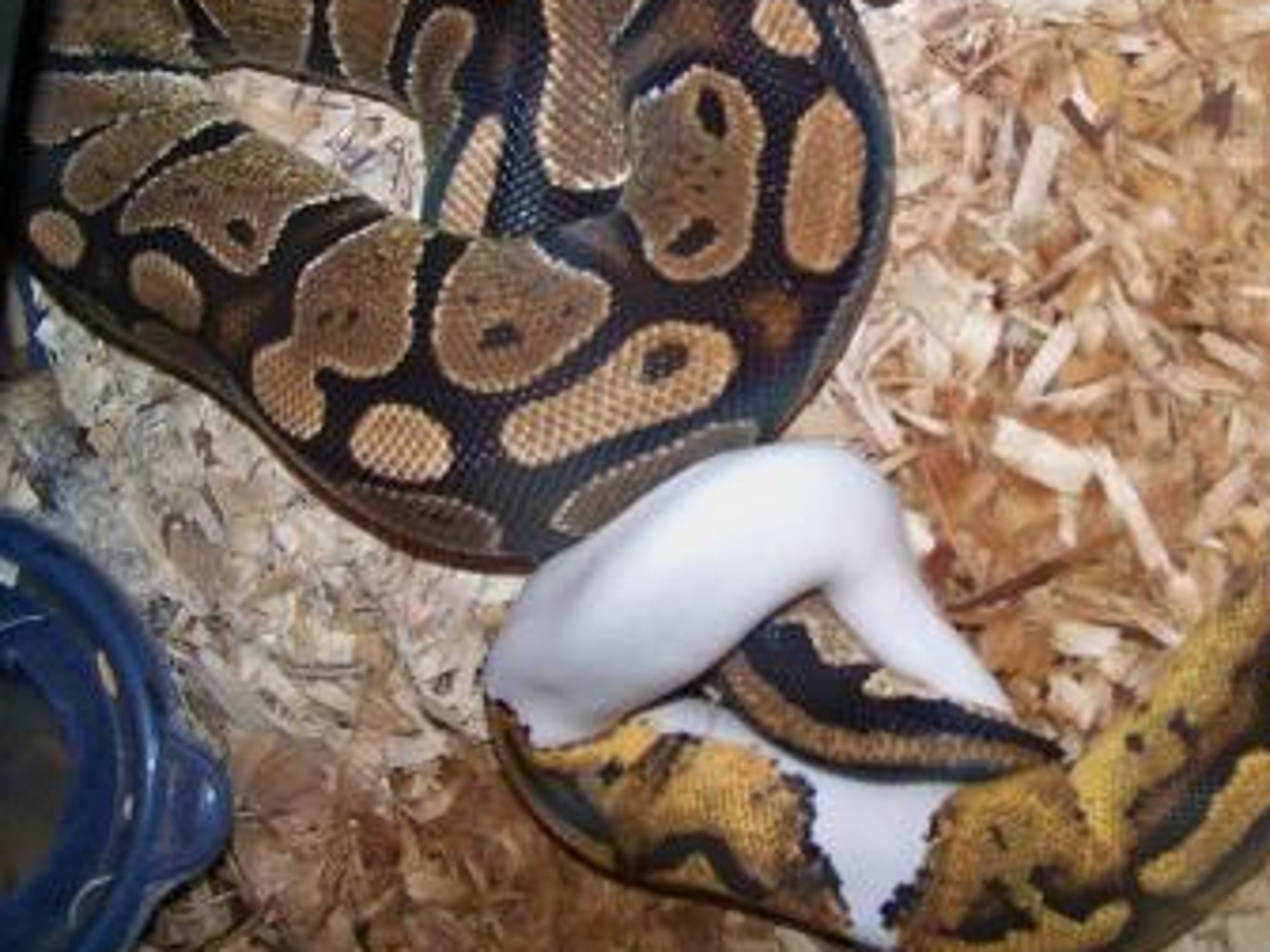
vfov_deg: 32.8
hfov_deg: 42.4
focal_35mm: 44
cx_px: 835
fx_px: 1614
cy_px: 397
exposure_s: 1/30
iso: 200
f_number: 2.8
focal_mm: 5.85
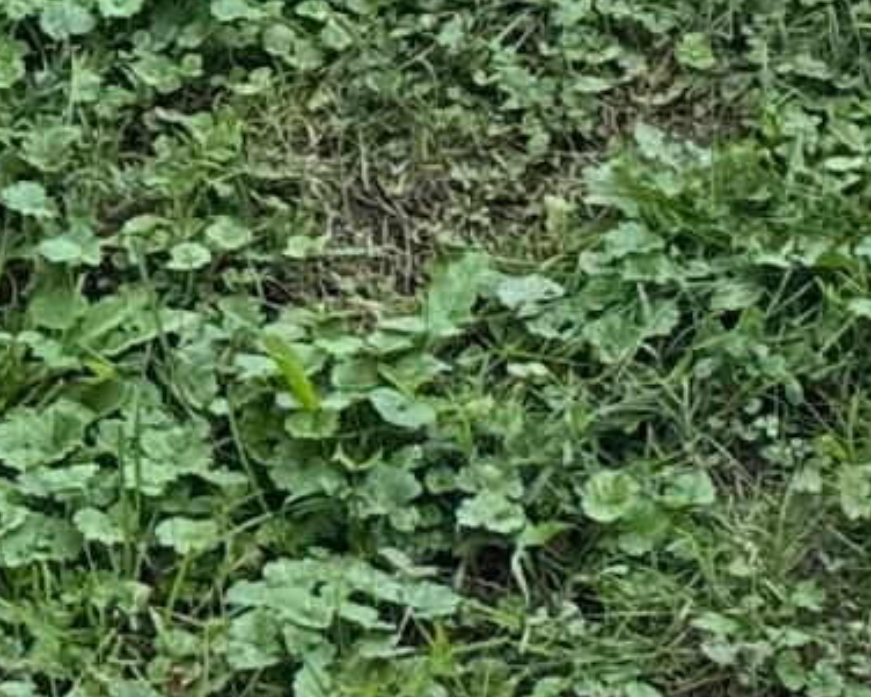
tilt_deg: -11.3
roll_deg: +1.0
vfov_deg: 6.8
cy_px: -1864
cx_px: 1035
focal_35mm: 187
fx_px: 4822
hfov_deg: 10.2
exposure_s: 1/366
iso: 80
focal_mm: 6.76
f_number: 1.78
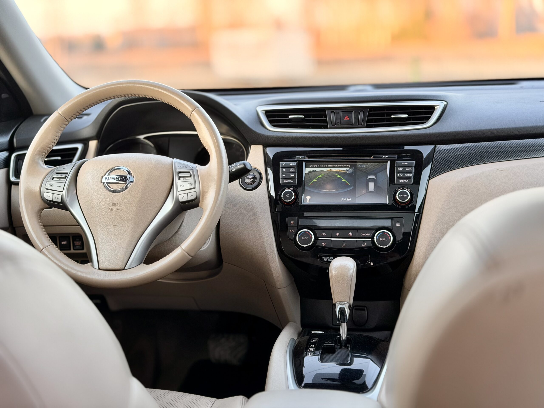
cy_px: 204
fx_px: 754
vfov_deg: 30.3
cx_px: 272
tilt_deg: -12.6
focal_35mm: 48
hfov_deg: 39.7
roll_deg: +3.0
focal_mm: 6.76
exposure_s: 1/101
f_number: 1.78
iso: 100
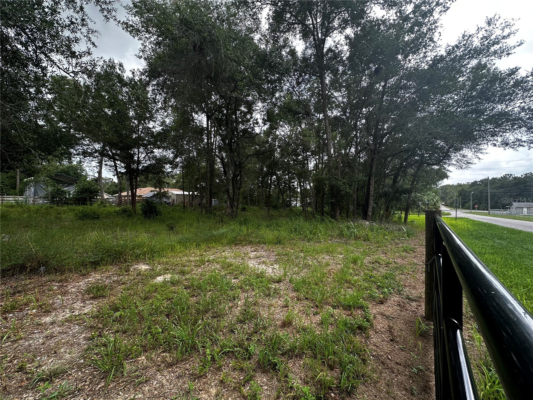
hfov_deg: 102.1
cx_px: 266
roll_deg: -1.2
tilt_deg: +0.2
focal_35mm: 14
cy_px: 200
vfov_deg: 85.7
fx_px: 216
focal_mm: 2.22
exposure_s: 1/200
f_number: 2.2
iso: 40
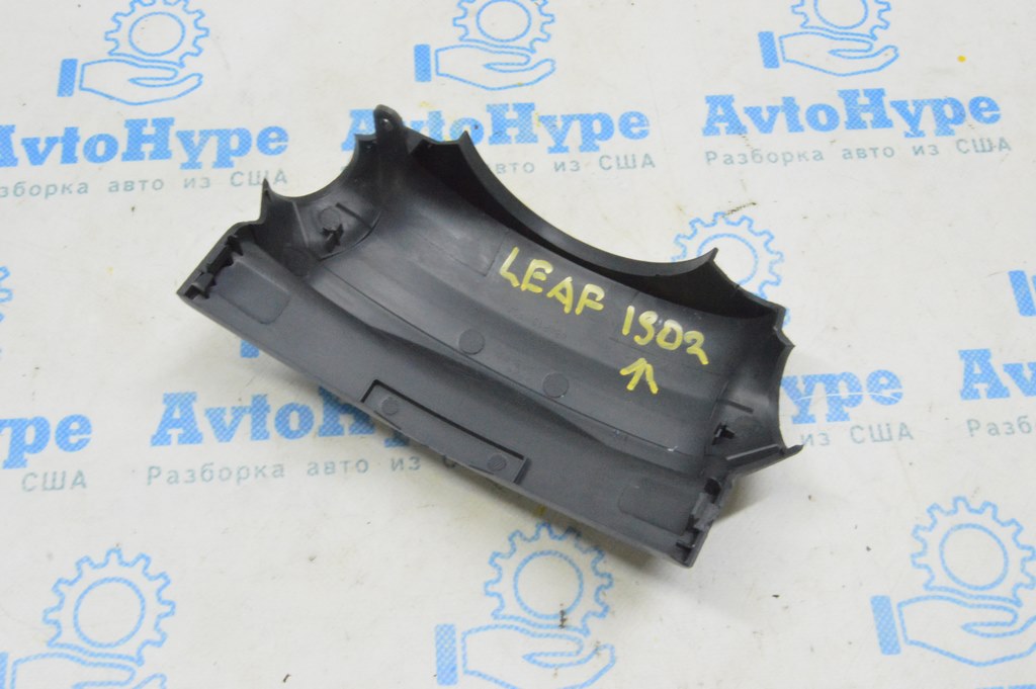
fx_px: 1121
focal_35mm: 39
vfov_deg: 34.2
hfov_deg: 49.6
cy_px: 344
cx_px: 518
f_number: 20
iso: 6400
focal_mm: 26
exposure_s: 1/20
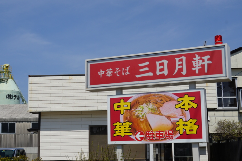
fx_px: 403
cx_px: 120
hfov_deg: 33.4
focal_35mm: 60
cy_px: 84
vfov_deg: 22.6
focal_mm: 37
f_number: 11
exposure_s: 1/350
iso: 100
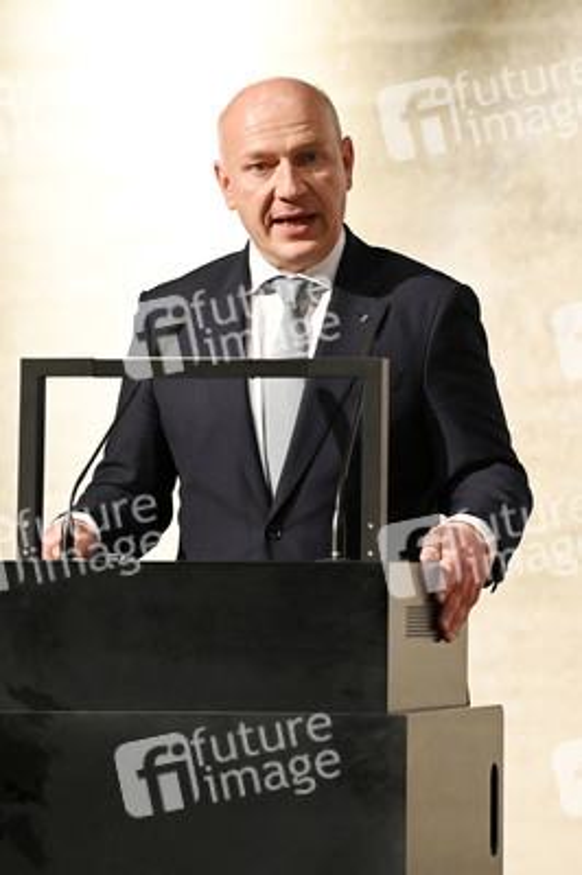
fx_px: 4858
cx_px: 291
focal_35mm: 200
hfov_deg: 6.9
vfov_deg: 10.3
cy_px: 438
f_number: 4
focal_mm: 200
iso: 6400
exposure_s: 1/640
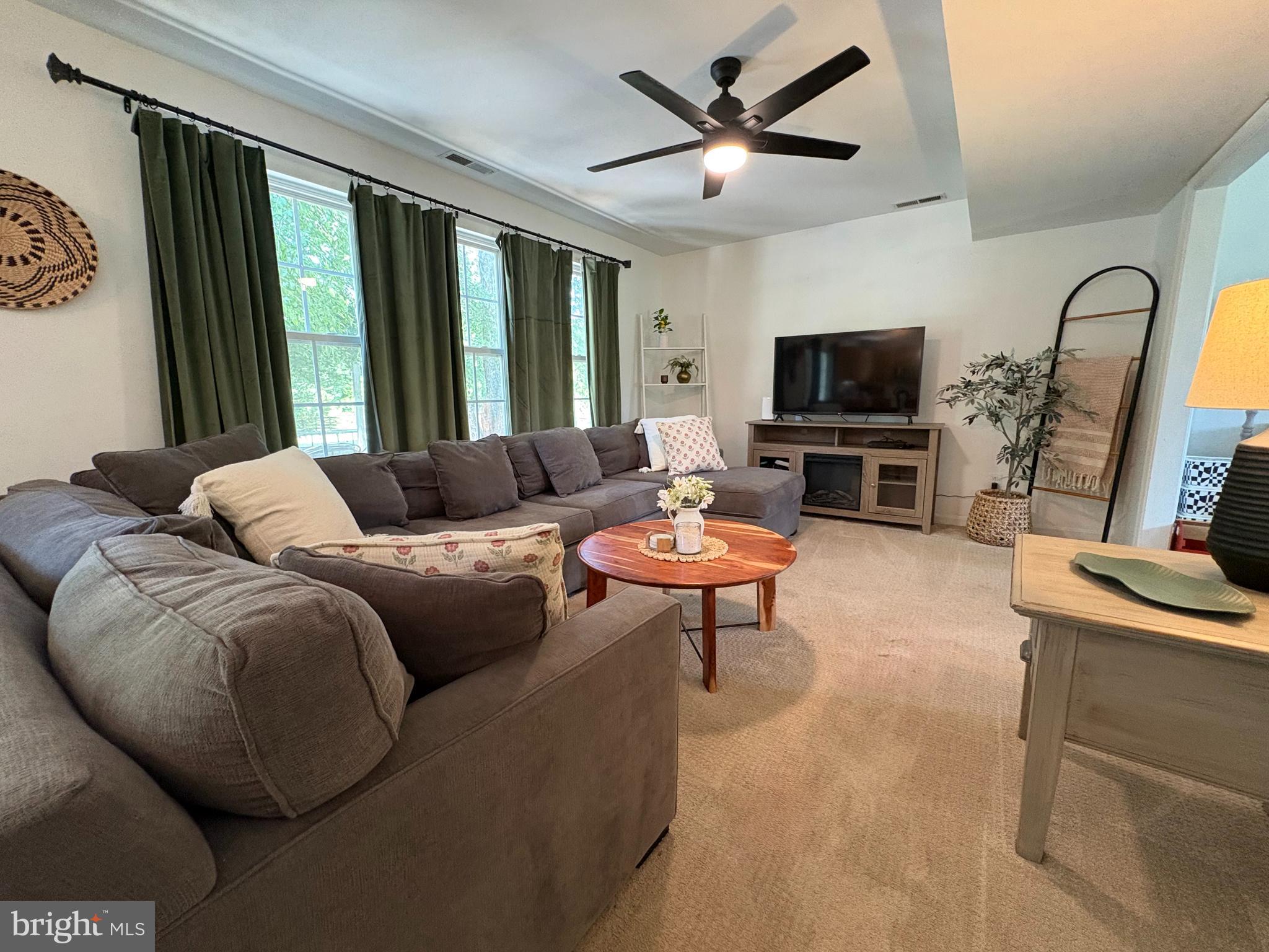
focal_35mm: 14
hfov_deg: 102.1
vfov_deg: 85.7
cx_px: 634
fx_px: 513
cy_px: 476
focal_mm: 2.22
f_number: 2.2
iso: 500
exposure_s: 1/60
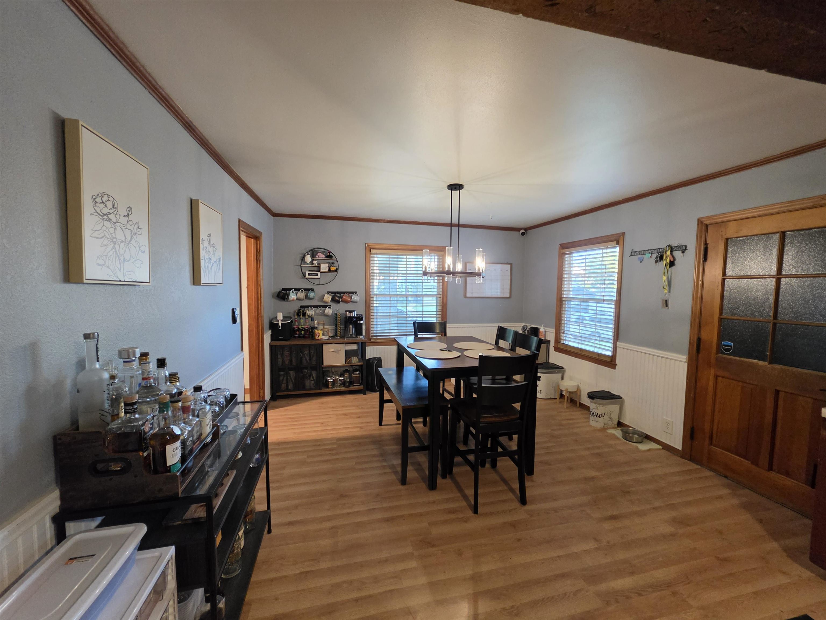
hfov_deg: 106.2
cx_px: 413
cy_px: 310
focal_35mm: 13
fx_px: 310
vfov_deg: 89.9
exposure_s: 1/60
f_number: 1.9
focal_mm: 2.2
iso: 500
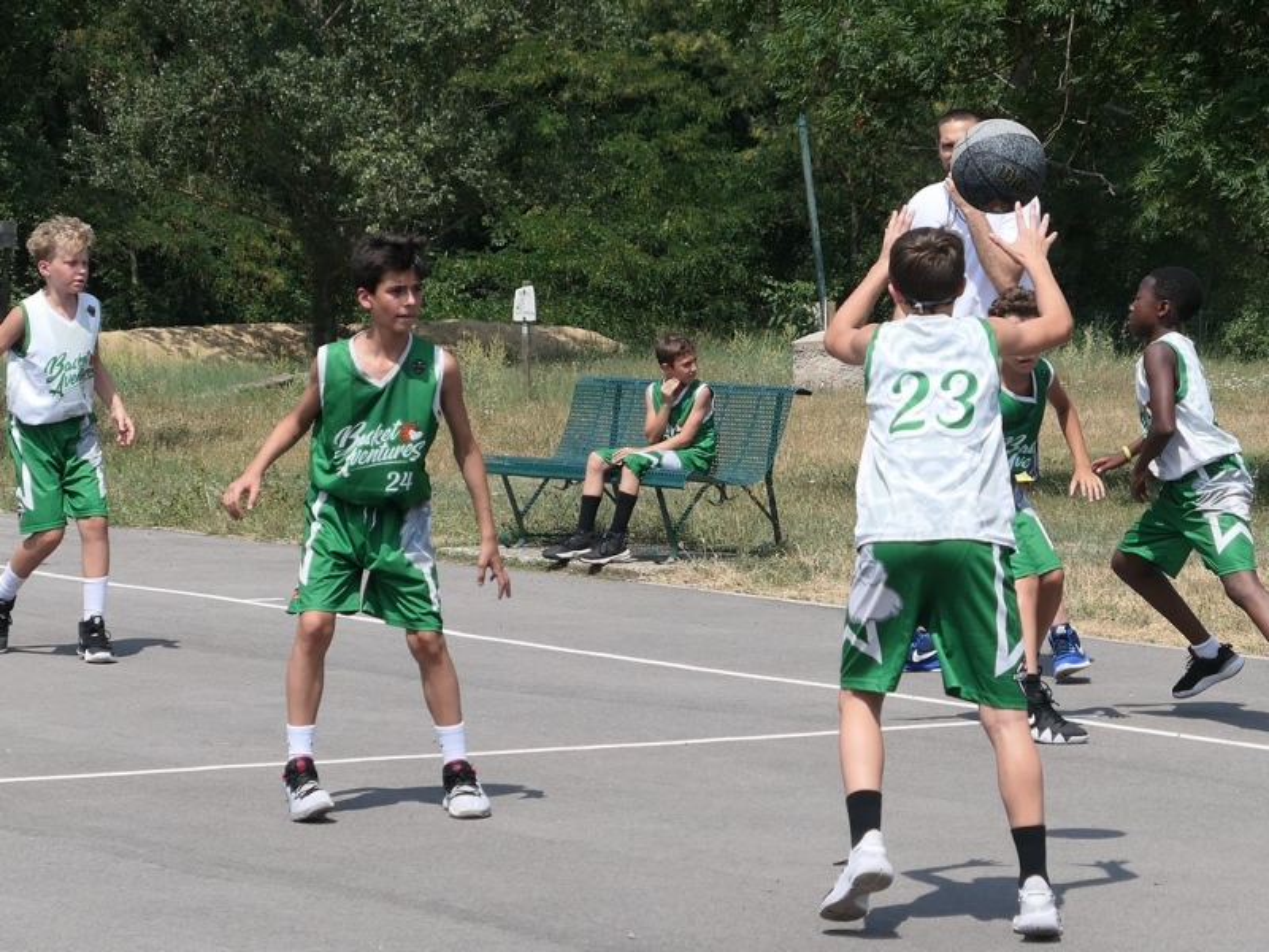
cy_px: 476
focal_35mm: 156
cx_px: 634
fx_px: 5719
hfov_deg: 12.7
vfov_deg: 9.5
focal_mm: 26.4
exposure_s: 1/1600
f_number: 3.5
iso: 125
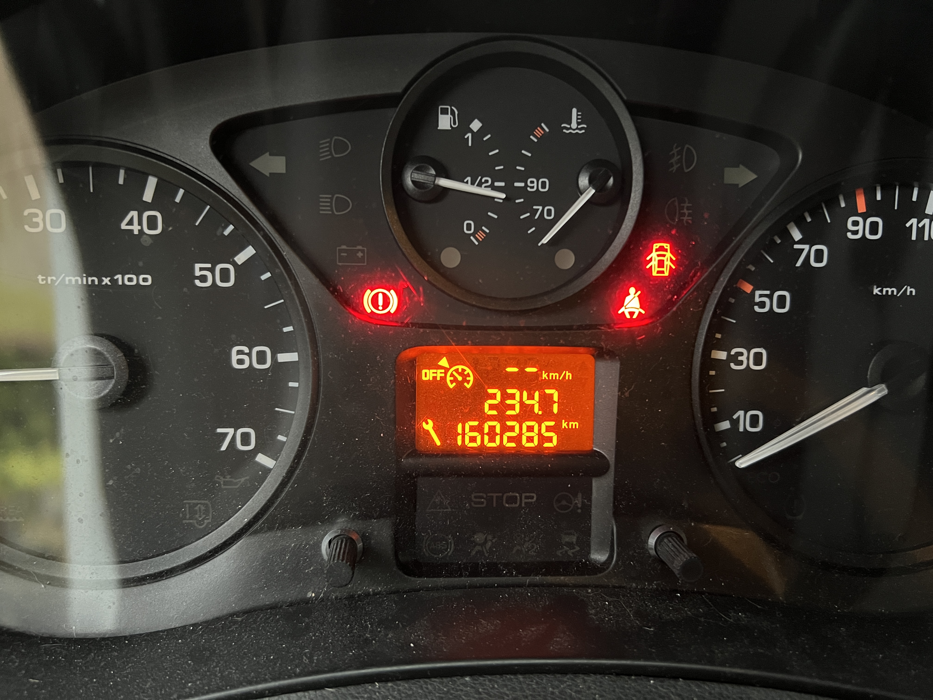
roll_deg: -1.6
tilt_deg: -33.5
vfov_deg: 53.1
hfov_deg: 67.3
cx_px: 466
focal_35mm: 26
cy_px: 350
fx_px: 701
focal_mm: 5.7
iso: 500
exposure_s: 1/37
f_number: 1.5
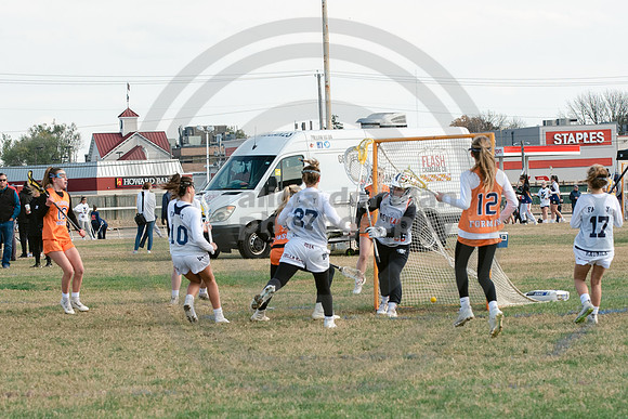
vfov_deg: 6.9
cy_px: 271
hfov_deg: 10.4
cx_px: 350
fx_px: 3460
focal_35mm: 198
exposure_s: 1/640
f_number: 6.3
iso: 250
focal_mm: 95
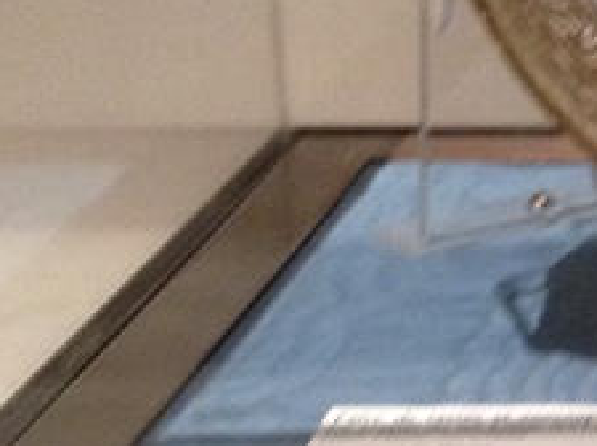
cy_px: 170
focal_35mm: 187
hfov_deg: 9.9
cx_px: 1165
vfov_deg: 7.9
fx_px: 3220
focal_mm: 4.28
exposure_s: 1/20
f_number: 2.4
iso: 250
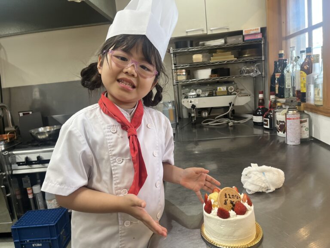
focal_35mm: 26
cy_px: 124
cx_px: 165
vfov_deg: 53.1
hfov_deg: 67.3
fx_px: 248
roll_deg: +5.7
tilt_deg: -9.8
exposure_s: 1/120
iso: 125
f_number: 1.6
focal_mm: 5.1
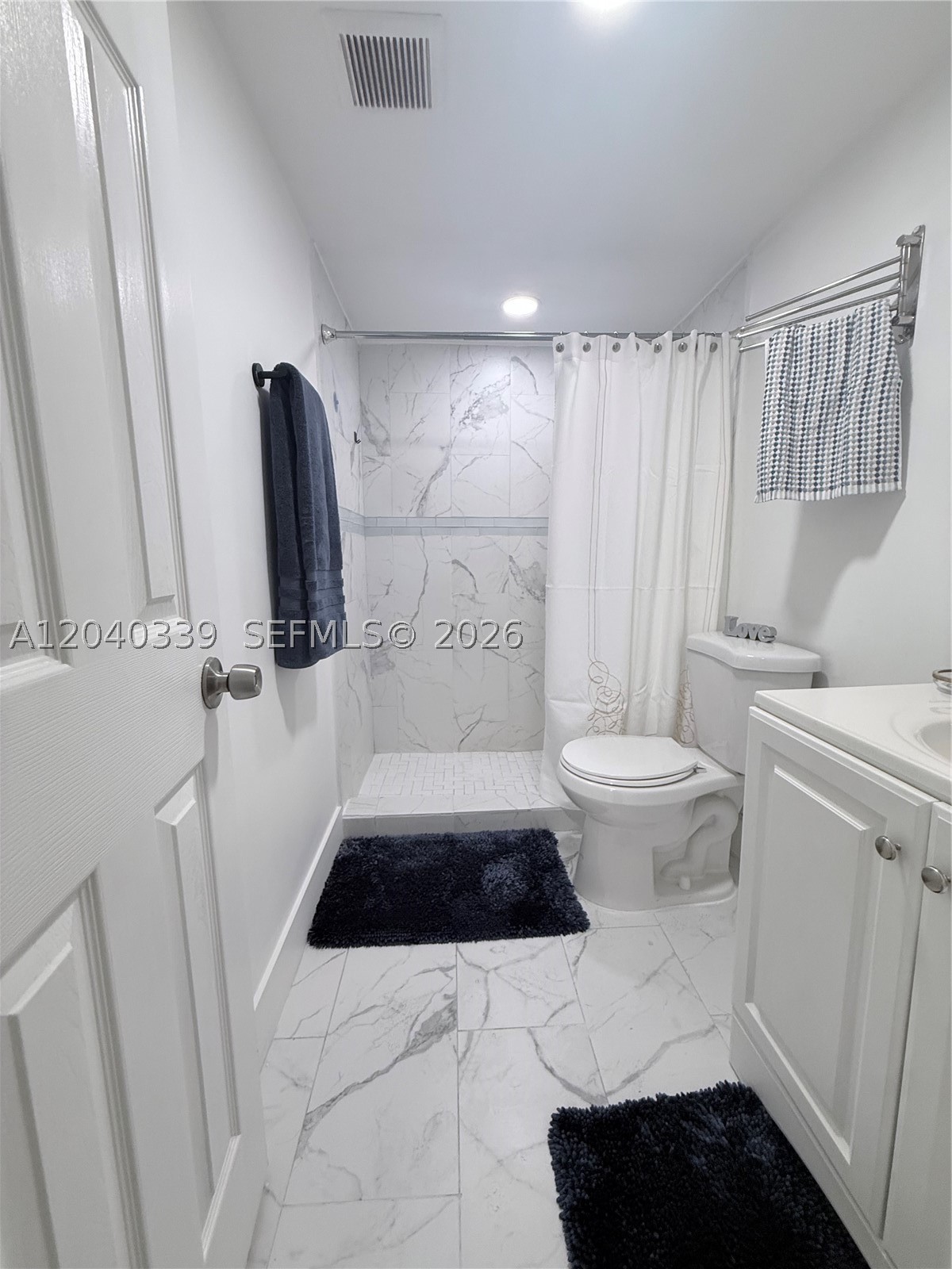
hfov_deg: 85.7
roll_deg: -0.2
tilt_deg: -8.6
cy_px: 634
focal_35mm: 14
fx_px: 513
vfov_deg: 102.1
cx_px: 476
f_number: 2.2
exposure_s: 1/120
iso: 200
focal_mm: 2.22
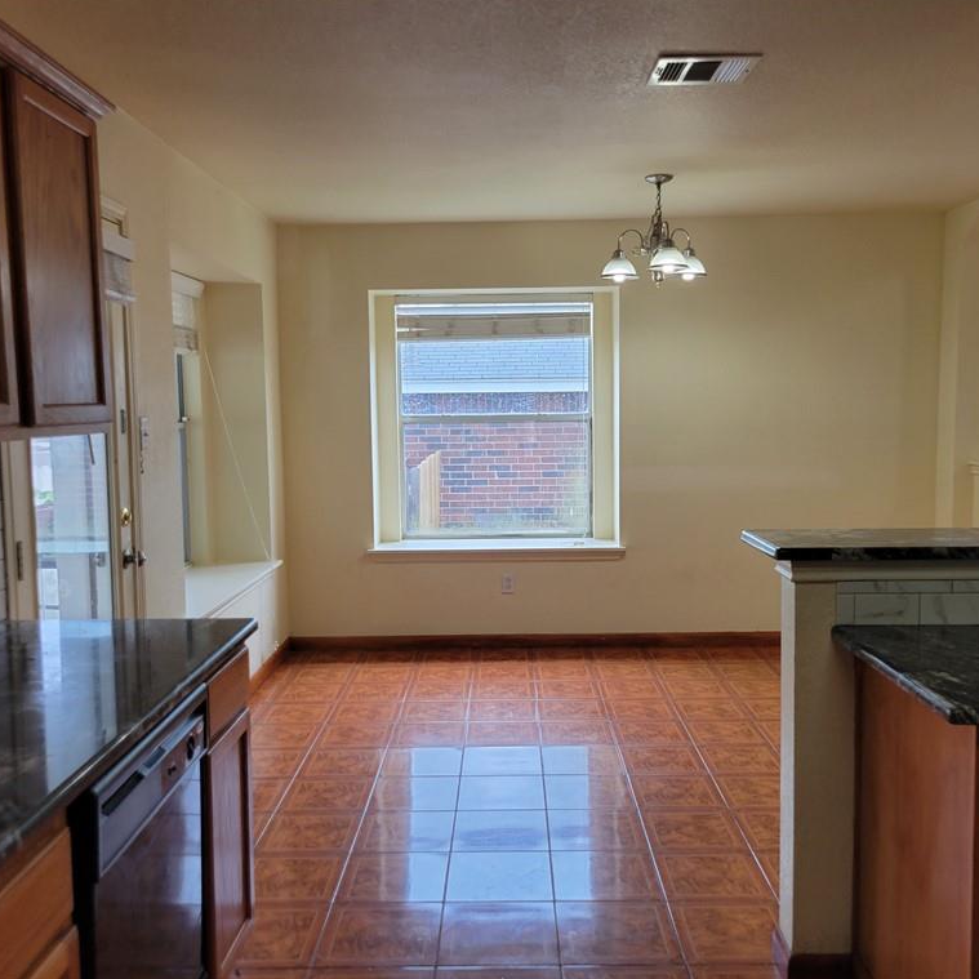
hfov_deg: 52.5
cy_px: 486
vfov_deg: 52.5
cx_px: 522
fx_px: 992
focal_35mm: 31
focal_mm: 5.4
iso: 80
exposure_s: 1/119
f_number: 1.8
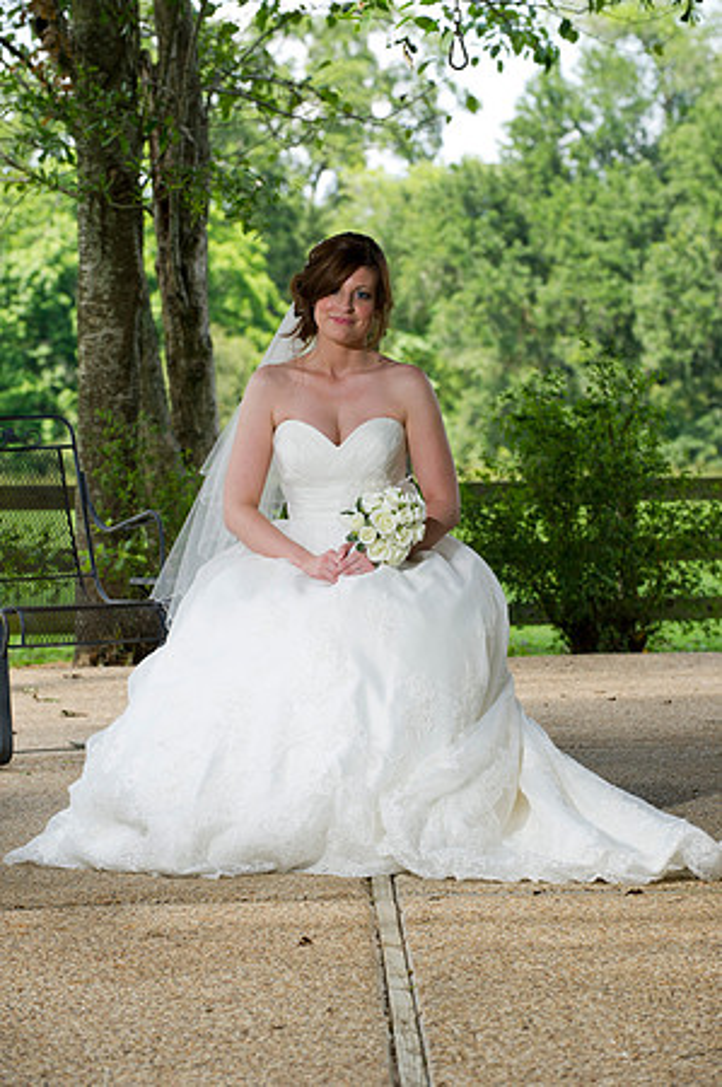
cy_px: 544
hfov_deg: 10.1
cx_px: 361
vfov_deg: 15.2
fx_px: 4070
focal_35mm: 135
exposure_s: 1/200
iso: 500
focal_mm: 135
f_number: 6.3
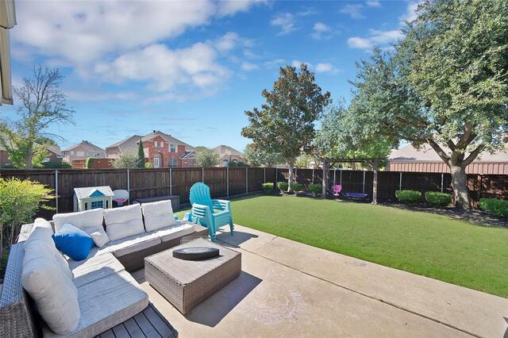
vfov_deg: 89.9
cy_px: 169
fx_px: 169
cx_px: 254
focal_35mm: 12
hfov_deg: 112.6
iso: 640
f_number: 9
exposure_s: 1/160
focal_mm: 12
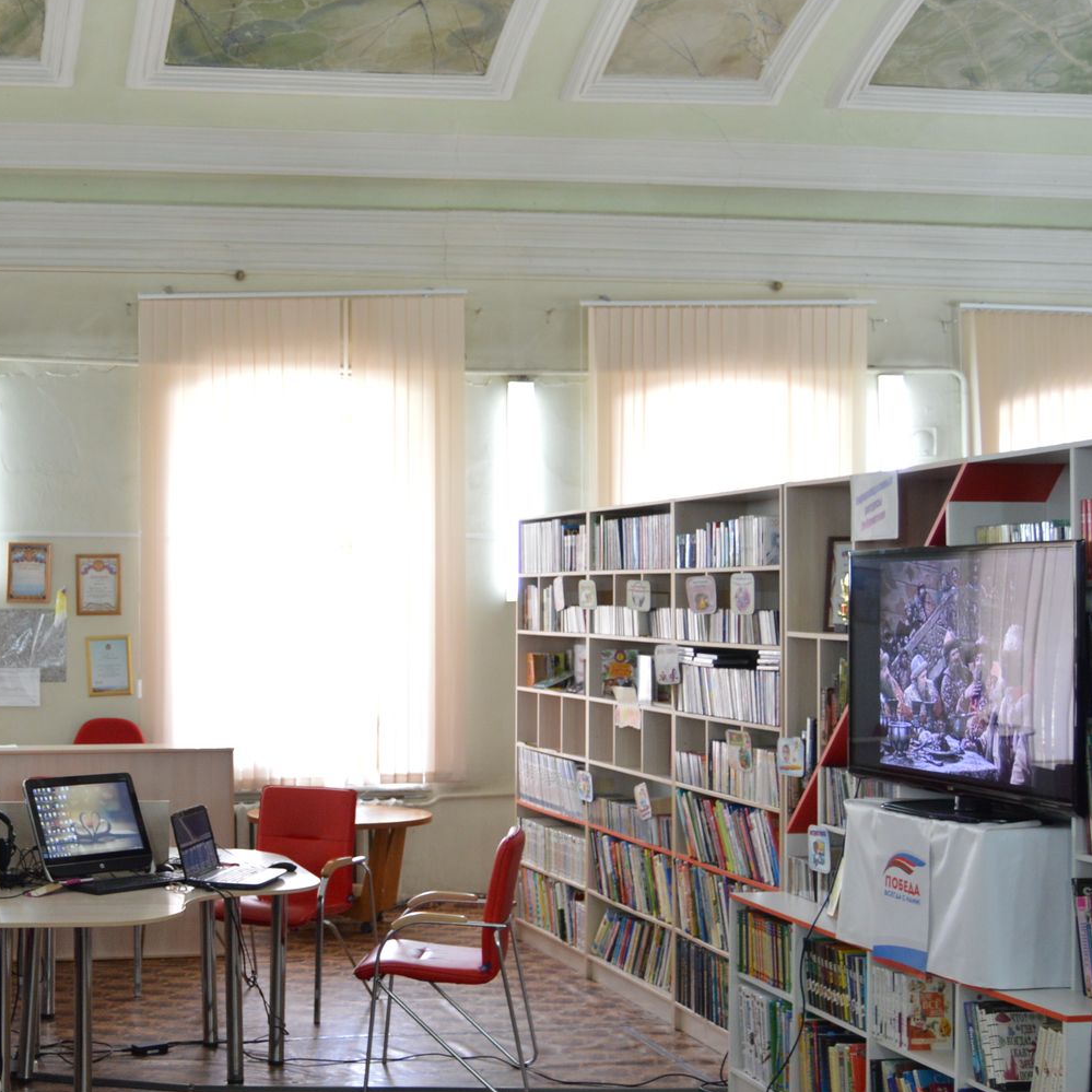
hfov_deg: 31.7
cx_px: 98
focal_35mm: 51
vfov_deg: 33.4
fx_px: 1820
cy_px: 590
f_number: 3.5
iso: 640
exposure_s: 1/60
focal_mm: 20
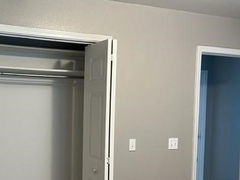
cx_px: 54
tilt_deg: -3.7
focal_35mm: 43
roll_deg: -0.9
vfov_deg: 33.3
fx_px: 298
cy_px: 118
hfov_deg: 42.2
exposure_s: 1/60
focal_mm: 5.7
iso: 200
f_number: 1.5
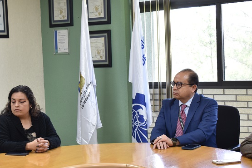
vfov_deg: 18.7
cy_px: 101
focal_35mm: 73
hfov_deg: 27.2
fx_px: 511
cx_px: 53
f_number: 6.3
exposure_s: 1/30
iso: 500
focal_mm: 30
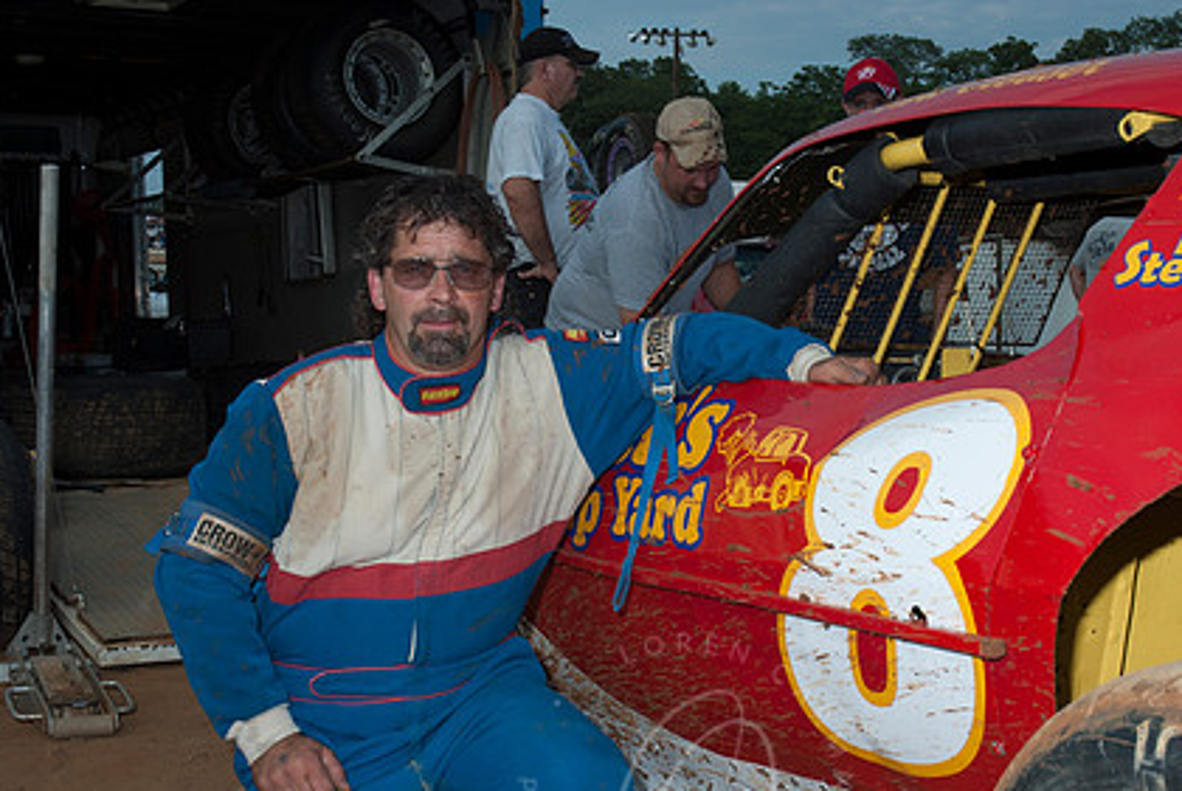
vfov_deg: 22.6
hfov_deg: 33.3
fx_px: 1972
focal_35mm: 60
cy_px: 540
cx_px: 684
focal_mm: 29
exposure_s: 1/250
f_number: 7.1
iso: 100
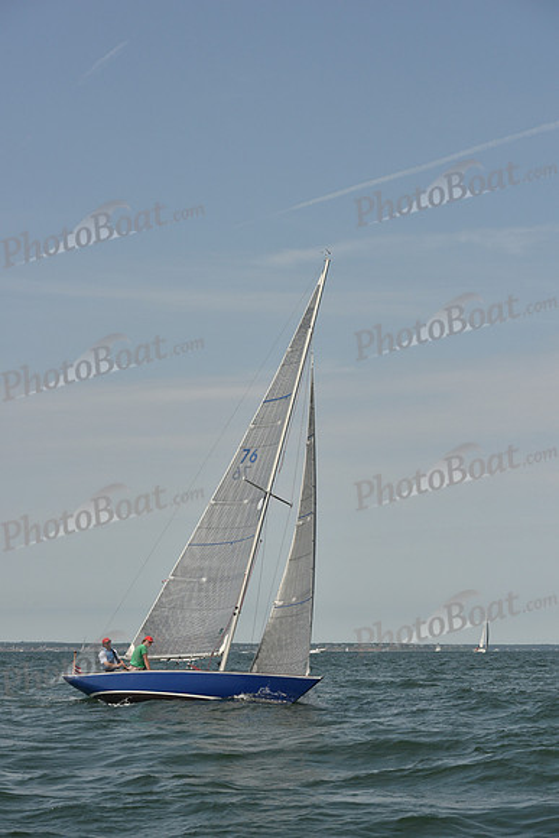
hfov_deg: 18.2
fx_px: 1746
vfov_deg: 27.0
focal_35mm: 75
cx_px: 280
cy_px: 419
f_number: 8
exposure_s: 1/1000
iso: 320
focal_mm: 75
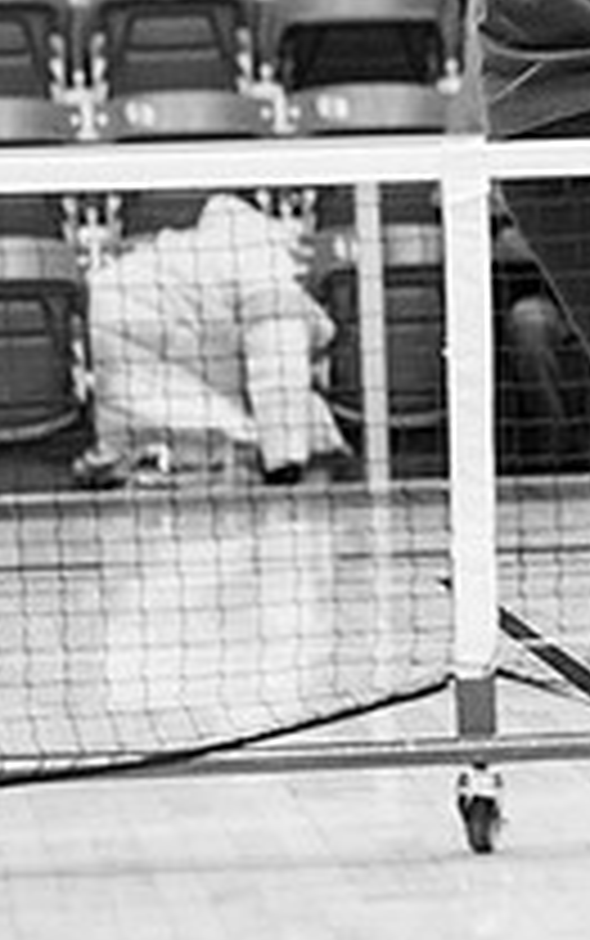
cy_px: 106
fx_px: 9808
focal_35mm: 382
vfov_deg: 5.5
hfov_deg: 3.4
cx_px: 847
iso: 5000
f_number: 2.8
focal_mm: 135
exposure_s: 1/500
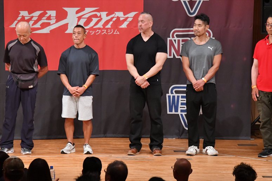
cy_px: 90
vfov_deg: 5.4
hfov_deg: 8.1
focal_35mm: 255
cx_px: 136
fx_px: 1926
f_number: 5.6
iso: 9000
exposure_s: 1/400
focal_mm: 170
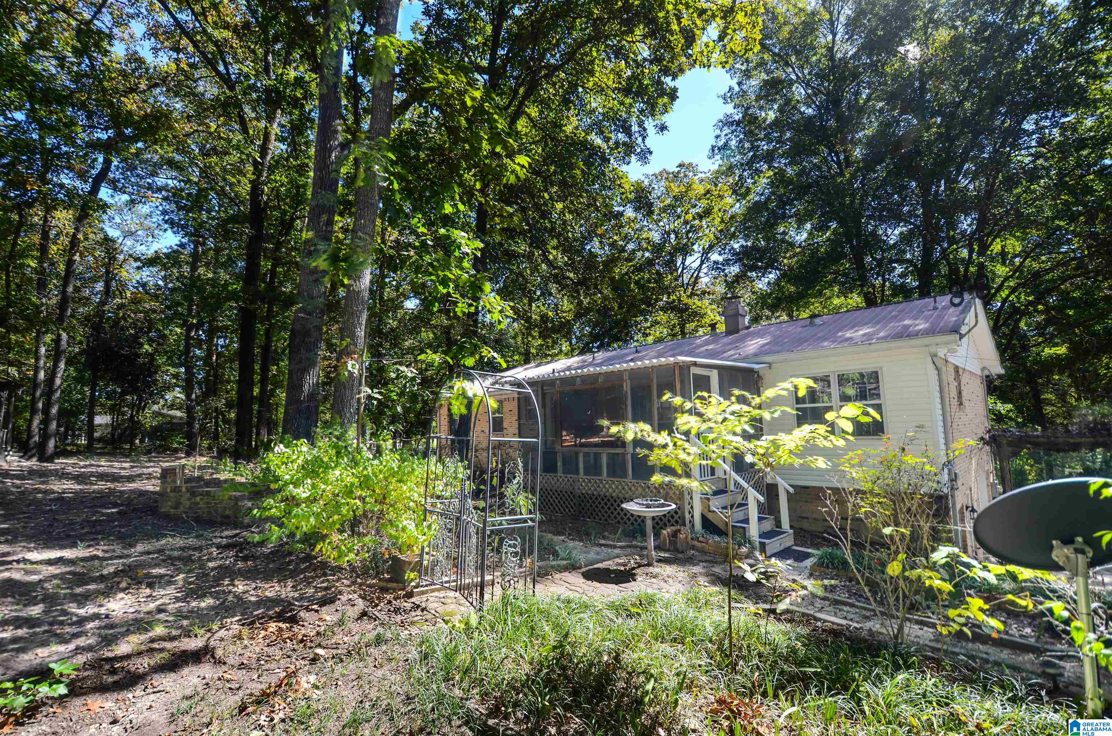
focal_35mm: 15
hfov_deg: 100.5
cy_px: 368
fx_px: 462
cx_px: 556
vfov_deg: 77.1
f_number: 5.6
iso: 160
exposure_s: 1/125
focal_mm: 10
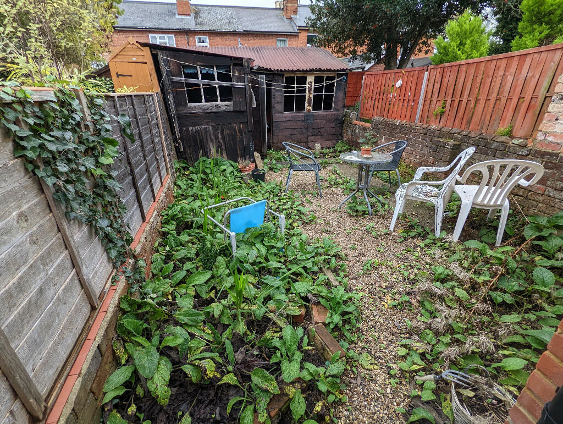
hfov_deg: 94.4
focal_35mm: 16
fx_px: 261
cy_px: 212
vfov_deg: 78.2
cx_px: 282
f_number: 2.2
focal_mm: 2.35
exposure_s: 1/170
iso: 46
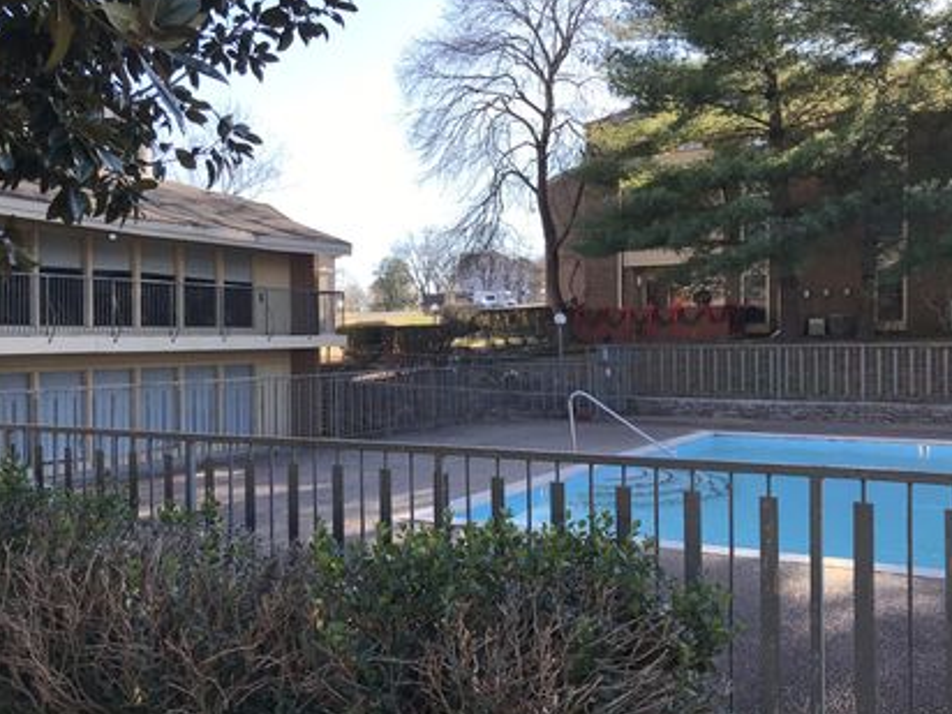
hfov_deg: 53.9
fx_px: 935
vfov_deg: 41.8
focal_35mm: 34
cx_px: 441
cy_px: 362
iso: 20
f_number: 1.8
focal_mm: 3.99
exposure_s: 1/656
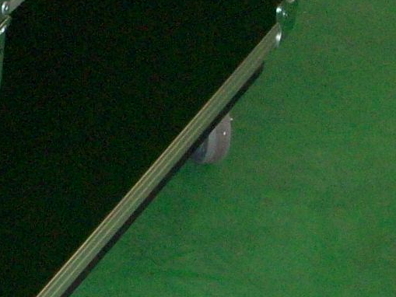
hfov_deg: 11.3
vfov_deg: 8.8
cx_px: -163
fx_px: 1934
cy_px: 48
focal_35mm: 169
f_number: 3.2
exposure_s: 1/65.1
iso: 200
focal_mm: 7.1
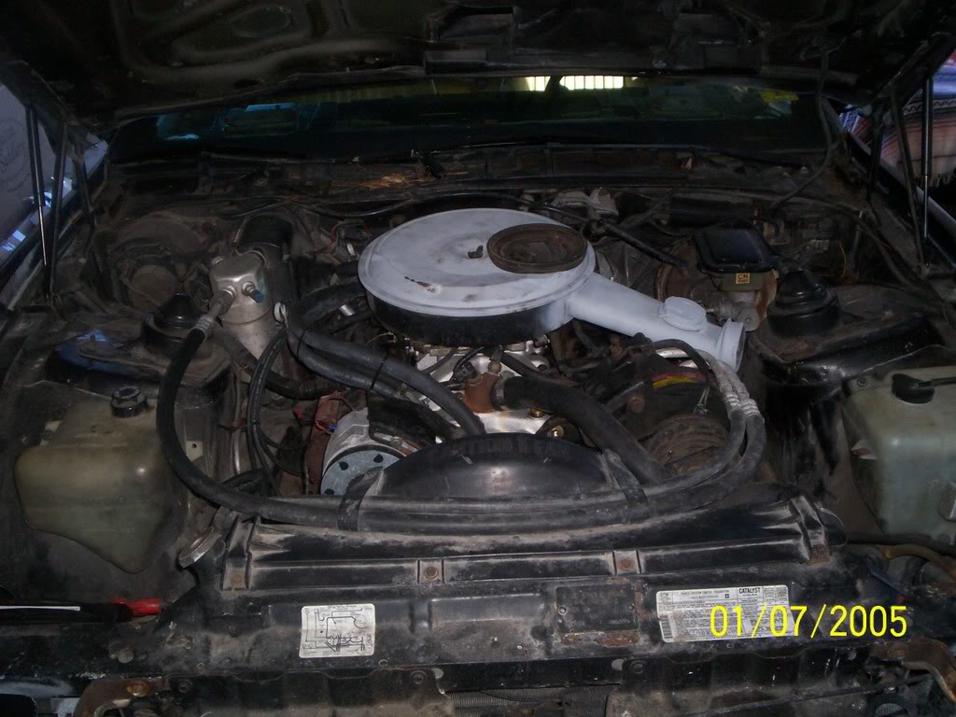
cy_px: 358
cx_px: 478
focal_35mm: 36
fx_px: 994
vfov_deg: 39.7
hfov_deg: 51.4
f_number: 4.5
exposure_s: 1/64
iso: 140
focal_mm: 5.9
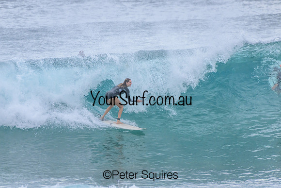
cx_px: 140
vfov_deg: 1.4
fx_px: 7807
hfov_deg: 2.1
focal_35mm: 1000
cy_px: 94
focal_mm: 1000
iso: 2200
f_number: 11
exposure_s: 1/2000
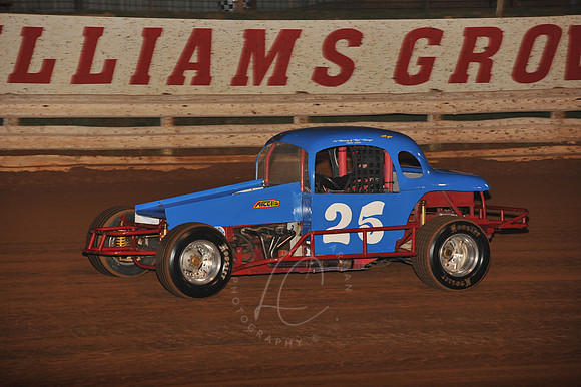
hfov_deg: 12.1
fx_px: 2742
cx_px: 290
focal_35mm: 170
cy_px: 194
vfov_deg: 8.1
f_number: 6.3
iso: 800
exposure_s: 1/320
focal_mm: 170
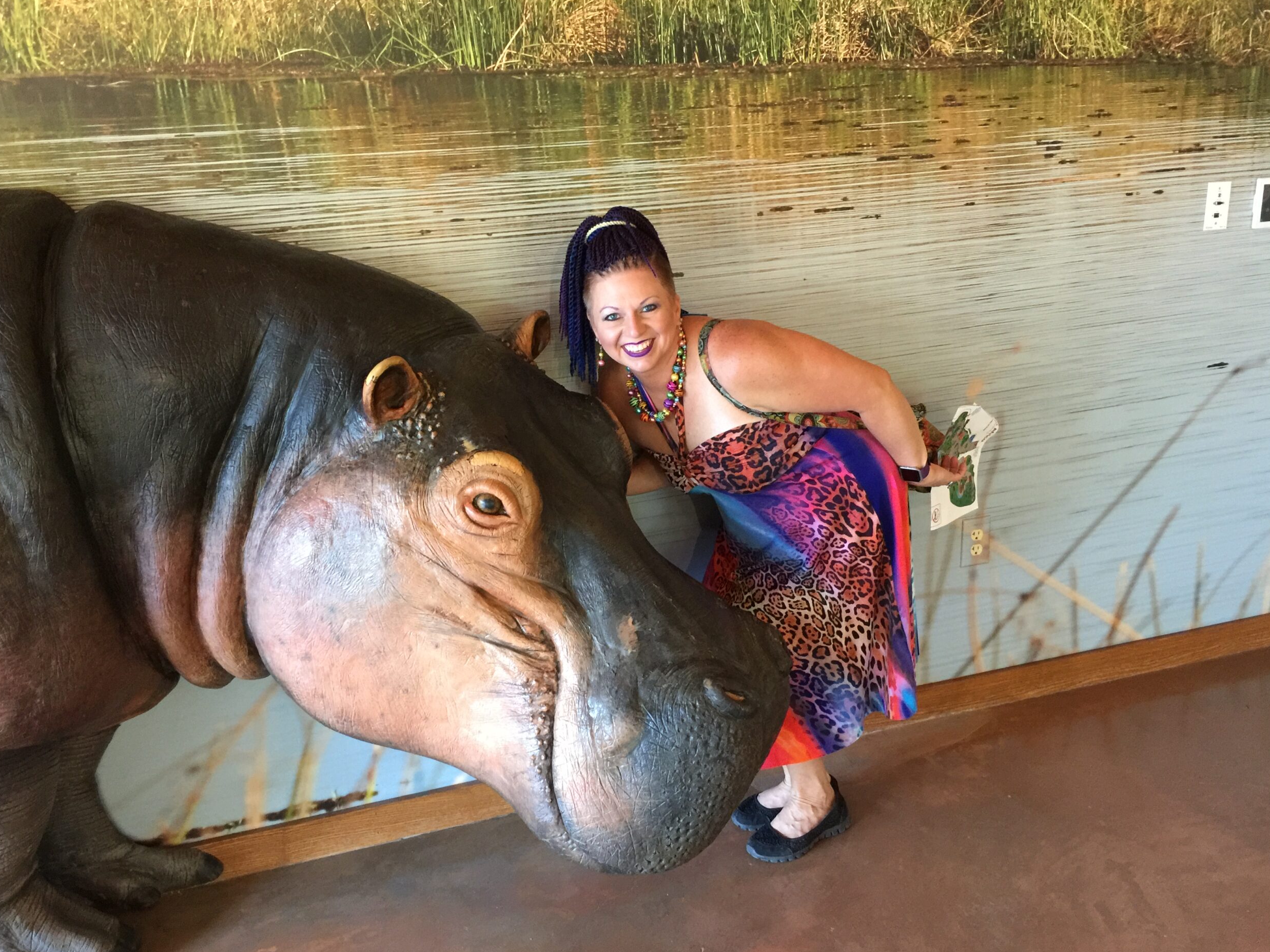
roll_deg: +0.5
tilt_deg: -12.8
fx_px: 1101
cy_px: 478
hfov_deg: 60.0
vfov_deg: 46.8
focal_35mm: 30
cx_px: 628
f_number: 2.2
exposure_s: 1/15
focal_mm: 4.15
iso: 125
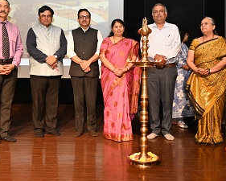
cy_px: 67
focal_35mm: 45
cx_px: 119
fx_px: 301
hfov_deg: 41.1
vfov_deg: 33.3
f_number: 4.5
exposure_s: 1/60
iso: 720
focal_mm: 18
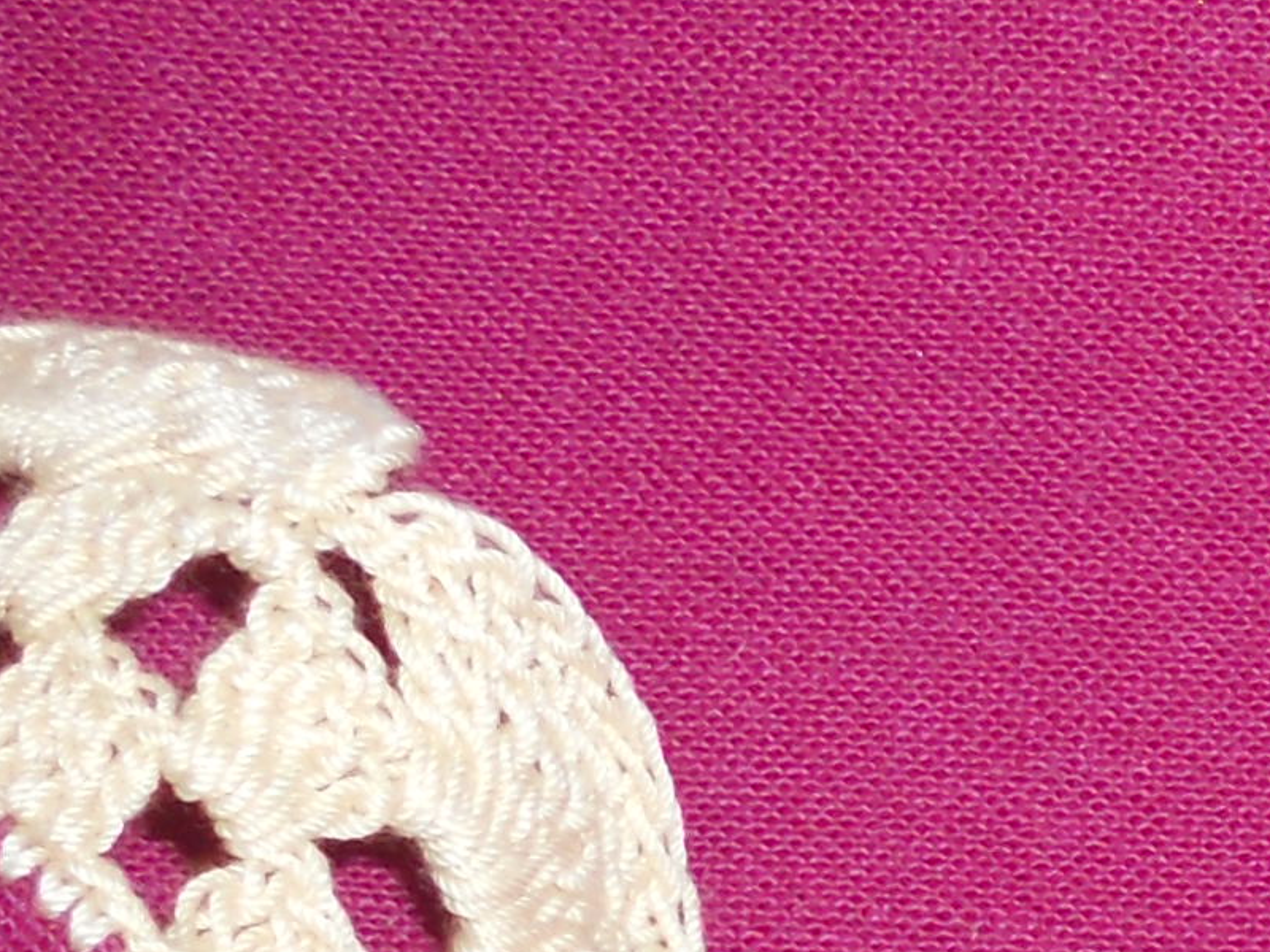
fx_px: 5870
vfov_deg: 8.8
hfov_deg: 11.0
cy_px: 1893
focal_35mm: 160
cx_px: 2715
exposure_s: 1/25
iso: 80
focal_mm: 5.8
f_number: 3.5
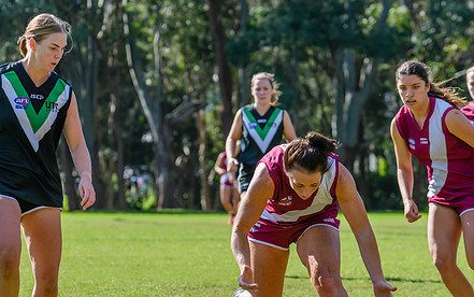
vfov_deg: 5.6
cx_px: 250
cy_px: 204
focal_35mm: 236
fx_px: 3050
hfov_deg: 8.9
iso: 800
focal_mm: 170
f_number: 8
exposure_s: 1/1250
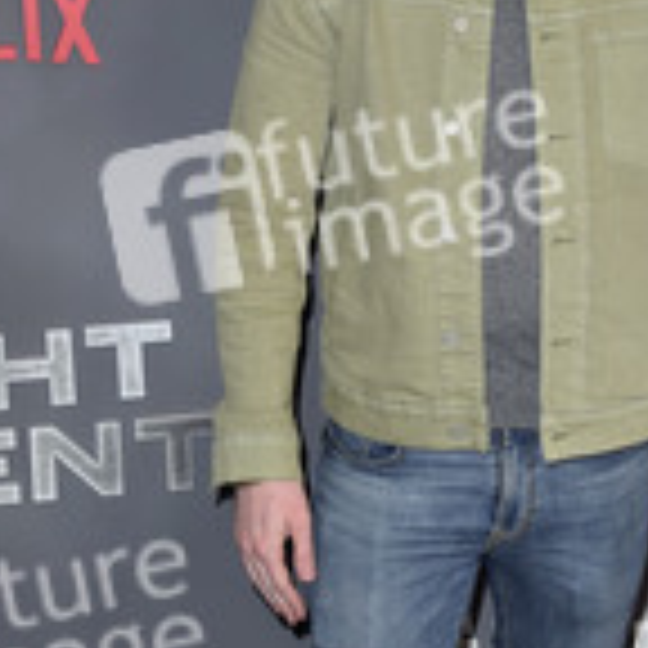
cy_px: 423
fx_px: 2393
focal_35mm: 113
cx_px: 466
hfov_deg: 15.4
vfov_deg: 15.4
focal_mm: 48
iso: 400
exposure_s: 1/250
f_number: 6.3
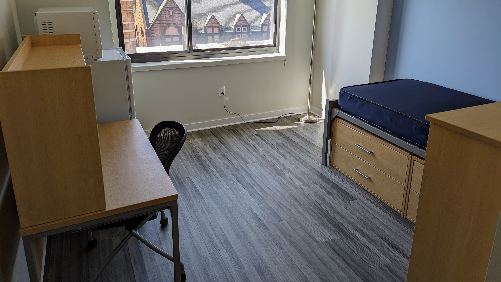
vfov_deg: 42.5
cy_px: 102
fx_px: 359
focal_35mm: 27
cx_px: 246
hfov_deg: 69.9
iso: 39
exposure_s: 1/256
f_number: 1.85
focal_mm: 6.81
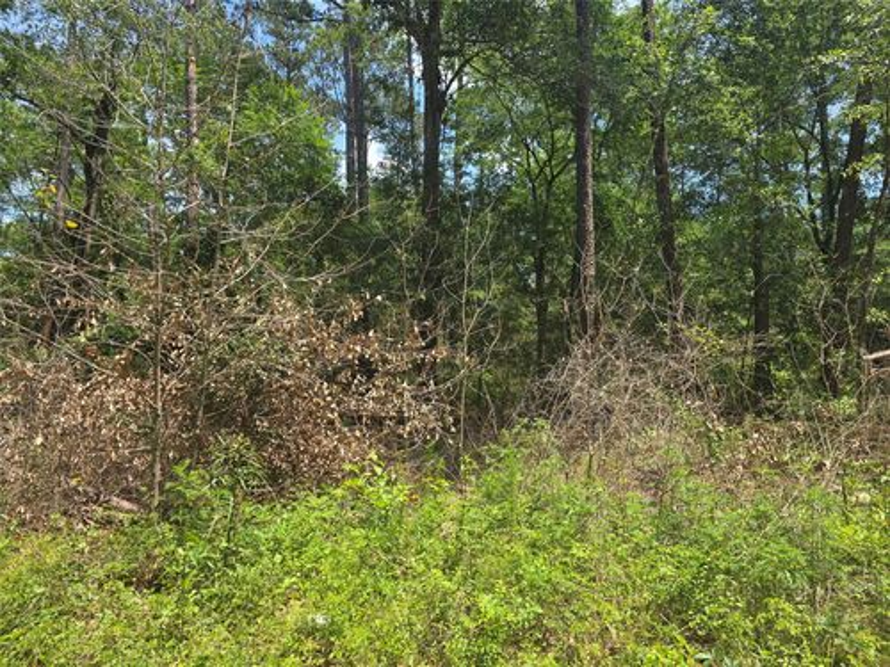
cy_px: 334
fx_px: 591
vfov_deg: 58.9
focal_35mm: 23
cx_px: 445
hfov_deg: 73.9
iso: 12
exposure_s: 1/343
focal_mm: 6.3
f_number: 1.7
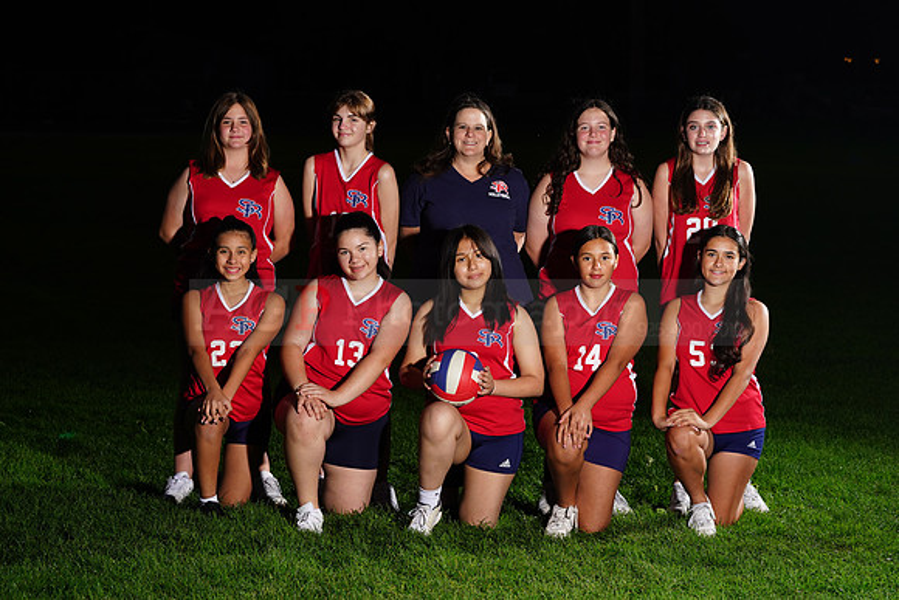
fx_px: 2498
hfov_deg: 20.4
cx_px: 450
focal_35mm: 100
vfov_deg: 13.7
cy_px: 300
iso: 400
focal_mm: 100
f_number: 8
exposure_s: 1/125
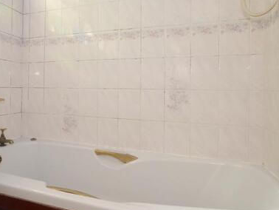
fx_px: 202
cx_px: 97
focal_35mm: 25
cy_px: 84
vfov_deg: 54.5
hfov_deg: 67.7
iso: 200
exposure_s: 4
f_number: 11
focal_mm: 10
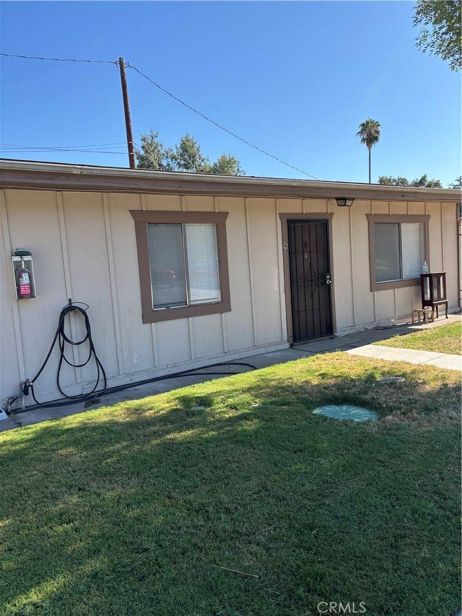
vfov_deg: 67.3
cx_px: 231
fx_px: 463
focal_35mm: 26
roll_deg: +4.2
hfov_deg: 53.1
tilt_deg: -5.3
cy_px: 308
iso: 50
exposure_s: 1/1876
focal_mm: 5.96
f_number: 1.6
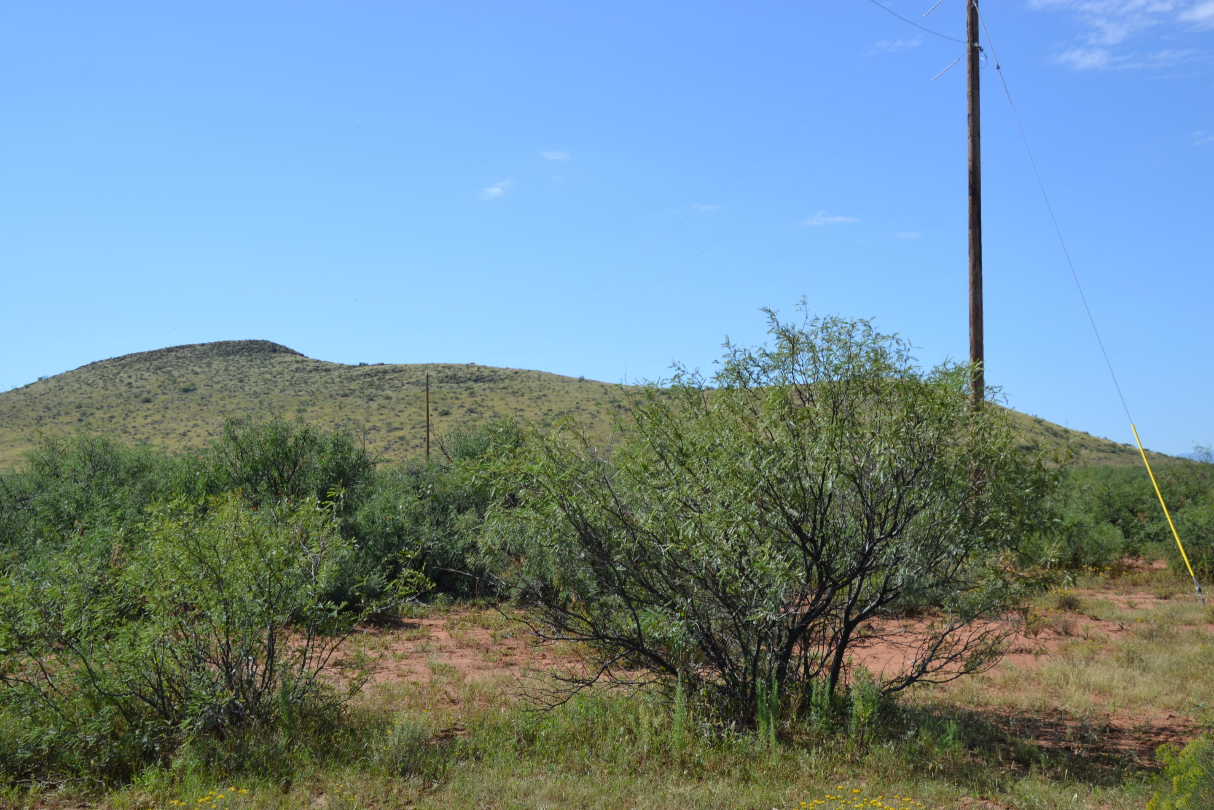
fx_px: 1686
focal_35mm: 50
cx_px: 596
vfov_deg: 27.0
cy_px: 419
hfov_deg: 39.6
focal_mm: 32
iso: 100
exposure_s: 1/200
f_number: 7.1
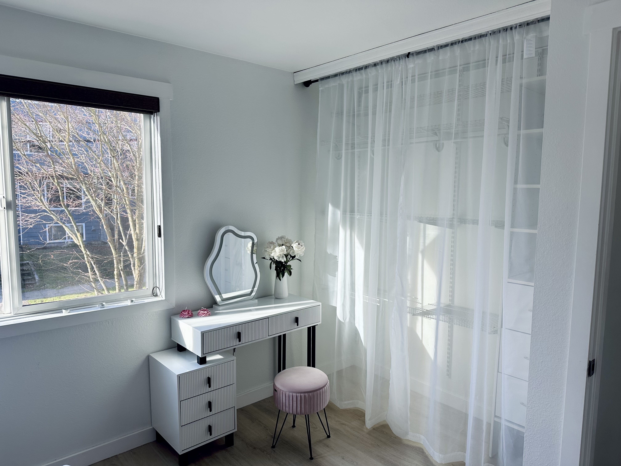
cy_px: 233
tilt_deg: -5.0
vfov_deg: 56.8
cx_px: 310
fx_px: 431
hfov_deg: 71.6
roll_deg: -0.5
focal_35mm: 24
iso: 64
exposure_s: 1/192
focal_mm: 6.86
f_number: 1.78
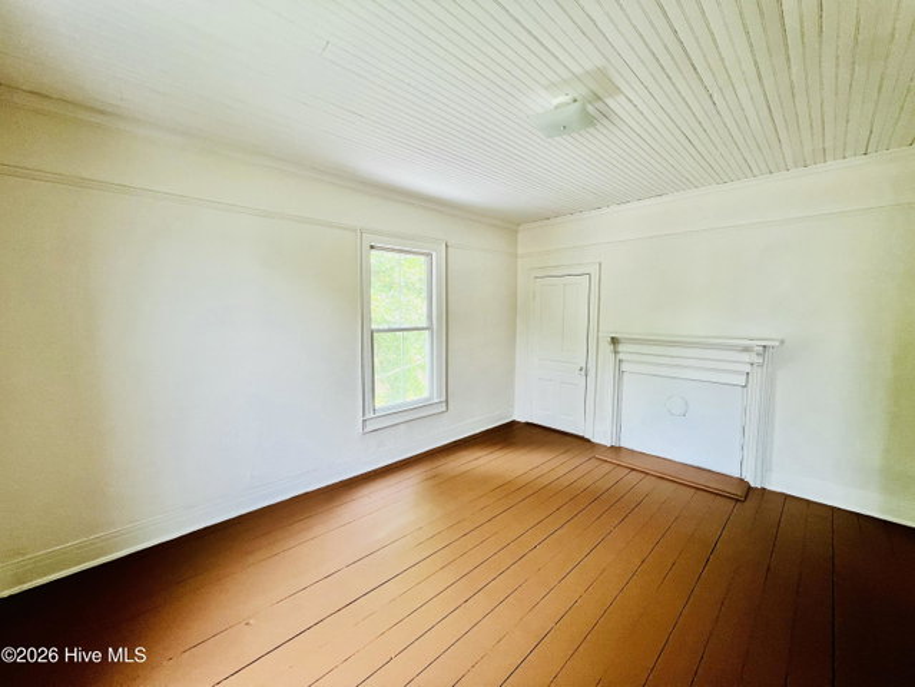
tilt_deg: -4.2
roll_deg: -1.2
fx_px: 344
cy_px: 344
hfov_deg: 106.1
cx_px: 458
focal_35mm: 13
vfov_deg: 90.0
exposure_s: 1/99
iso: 80
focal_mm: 1.57
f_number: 1.8
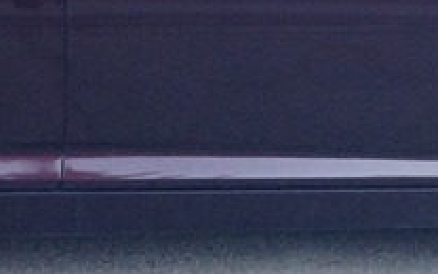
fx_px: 2053
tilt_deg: -21.9
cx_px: 78
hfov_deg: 12.1
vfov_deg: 7.6
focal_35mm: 172
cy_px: 211
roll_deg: -2.1
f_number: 2.4
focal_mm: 4.12
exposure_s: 1/60
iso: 64
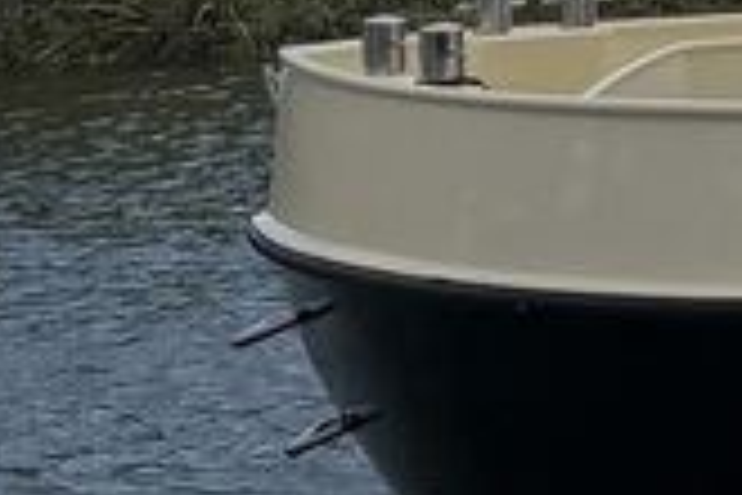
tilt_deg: -1.4
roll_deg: +1.3
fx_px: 3730
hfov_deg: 9.0
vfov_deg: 7.5
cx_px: 2275
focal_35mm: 181
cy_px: -238
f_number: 1.78
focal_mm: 6.76
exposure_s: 1/5714
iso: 80
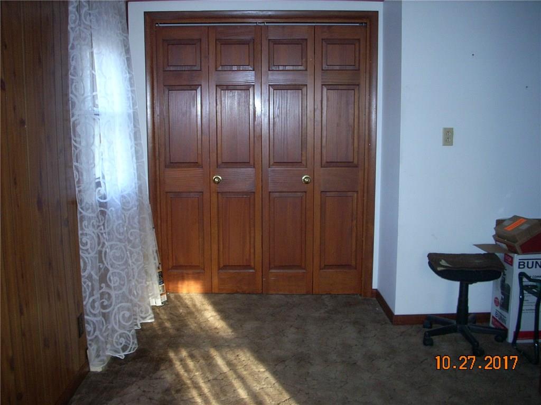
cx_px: 270
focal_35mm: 37
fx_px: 578
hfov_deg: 50.1
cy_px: 202
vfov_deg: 38.7
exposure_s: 1/60
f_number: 2.8
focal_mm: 6.2
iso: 200
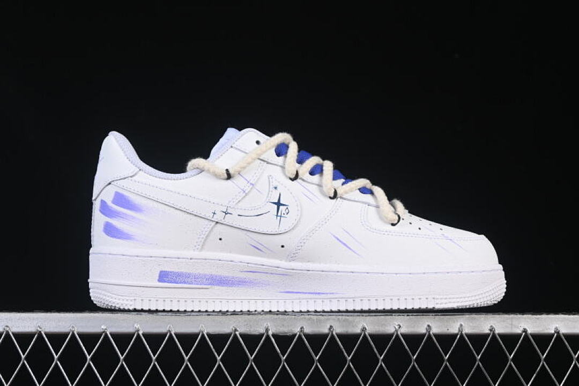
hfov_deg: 27.0
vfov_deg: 18.2
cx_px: 290
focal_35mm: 75
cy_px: 193
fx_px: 1206
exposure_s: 1/100
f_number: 8
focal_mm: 50
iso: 160
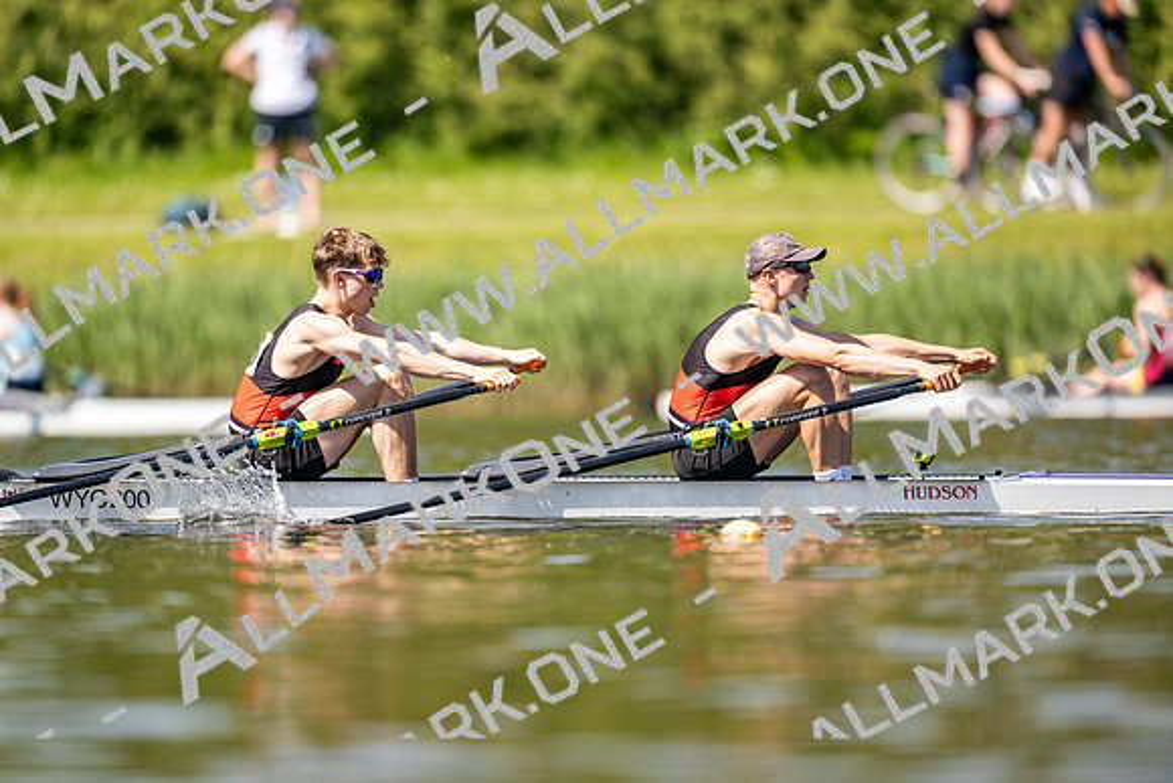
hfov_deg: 3.4
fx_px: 19564
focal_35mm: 600
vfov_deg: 2.3
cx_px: 586
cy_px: 392
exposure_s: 1/2500
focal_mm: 600
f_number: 4
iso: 320
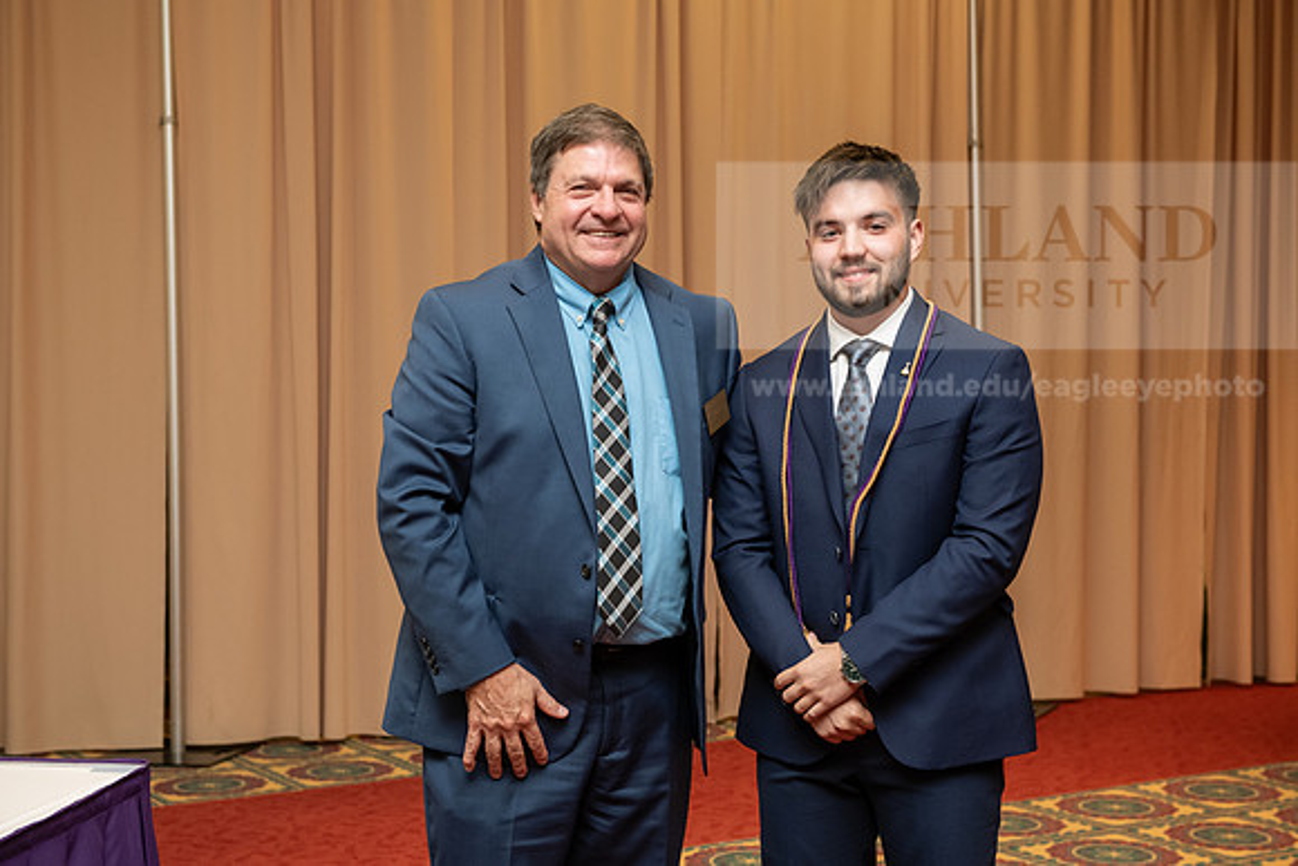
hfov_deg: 35.6
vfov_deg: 24.2
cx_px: 649
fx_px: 2019
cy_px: 433
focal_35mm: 56
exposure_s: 1/200
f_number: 4.5
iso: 2000
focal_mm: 56
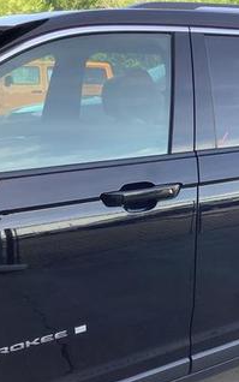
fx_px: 541
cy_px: 208
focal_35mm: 52
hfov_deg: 23.5
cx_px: 257
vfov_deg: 38.8
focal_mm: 3.3
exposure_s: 1/120
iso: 40
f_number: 2.4
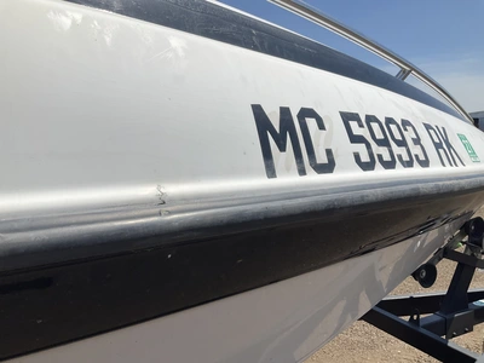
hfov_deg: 61.7
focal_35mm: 29
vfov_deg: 48.2
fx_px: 405
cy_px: 182
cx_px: 242
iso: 25
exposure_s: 1/4065
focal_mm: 3
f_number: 1.8
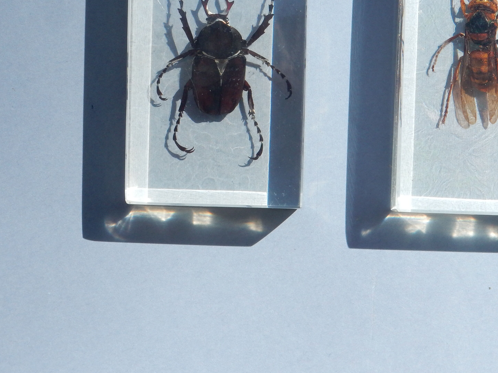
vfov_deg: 6.7
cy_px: 80
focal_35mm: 222
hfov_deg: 8.9
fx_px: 3194
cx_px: 342
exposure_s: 1/320
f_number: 6
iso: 125
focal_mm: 24.7
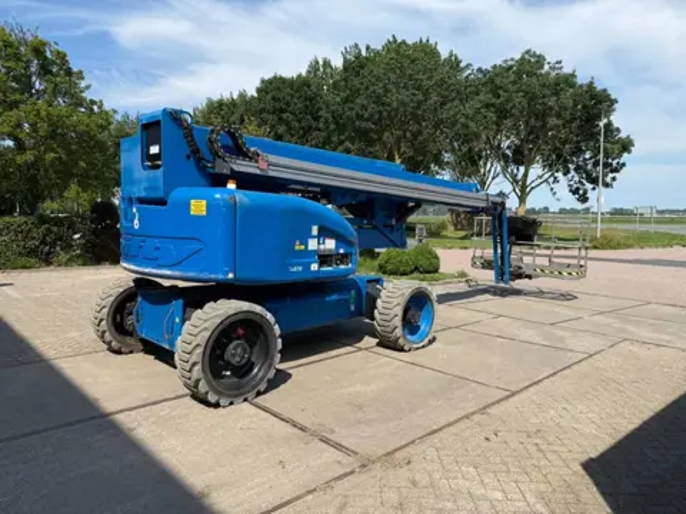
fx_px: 476
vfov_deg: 56.8
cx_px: 343
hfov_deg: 71.6
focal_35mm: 24
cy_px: 257
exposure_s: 1/4167
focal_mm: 6.76
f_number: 1.78
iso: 80
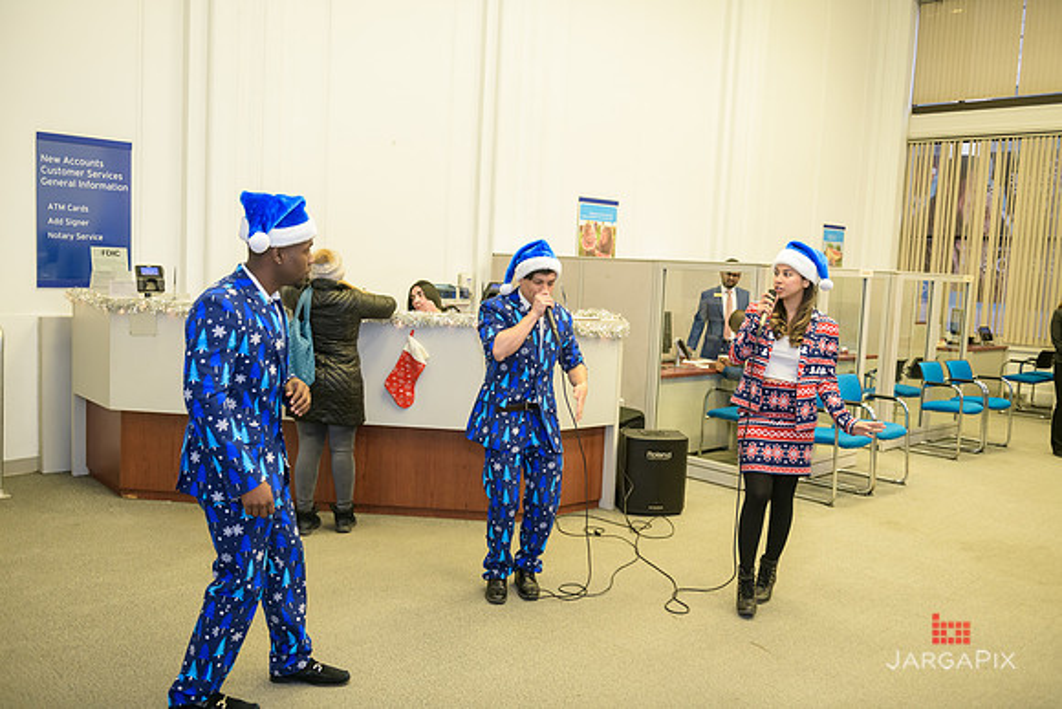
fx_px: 944
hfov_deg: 58.7
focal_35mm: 32
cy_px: 354
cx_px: 531
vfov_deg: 41.1
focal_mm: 32
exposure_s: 1/125
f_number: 3.2
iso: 1600
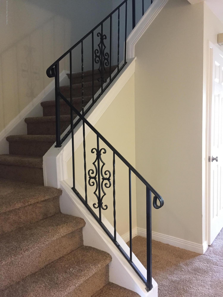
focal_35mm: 29
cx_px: 112
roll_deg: +0.2
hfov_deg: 48.2
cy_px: 148
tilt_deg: -4.5
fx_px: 249
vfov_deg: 61.7
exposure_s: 1/30
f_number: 2.2
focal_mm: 4.15
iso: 250
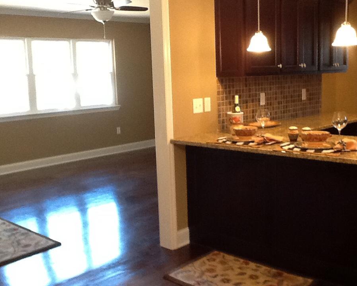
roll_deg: +2.8
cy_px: 143
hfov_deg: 40.3
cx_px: 191
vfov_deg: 32.8
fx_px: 486
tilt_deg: -9.6
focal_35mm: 46
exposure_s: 1/30
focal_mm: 2.03
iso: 160
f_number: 2.4
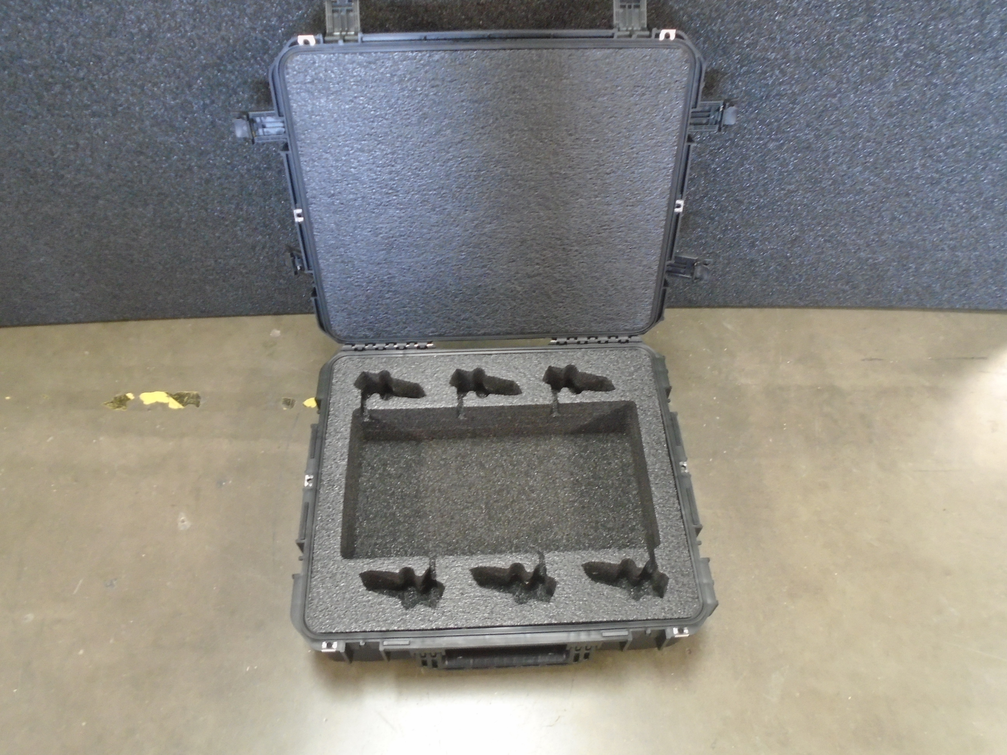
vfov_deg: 53.1
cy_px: 378
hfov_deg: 67.3
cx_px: 504
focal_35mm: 26
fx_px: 756
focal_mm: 4.6
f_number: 3.2
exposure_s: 1/6
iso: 400
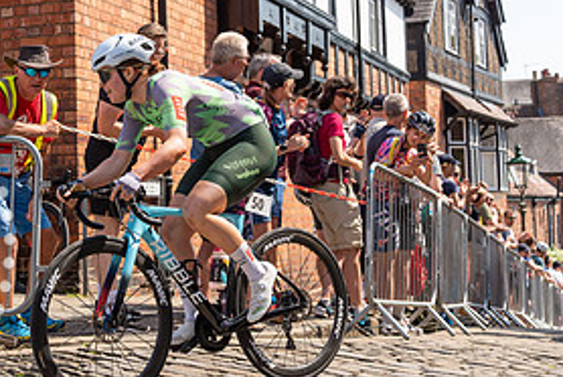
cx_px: 140
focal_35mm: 73
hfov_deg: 27.3
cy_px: 139
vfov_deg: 18.7
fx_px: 1143
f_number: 3.5
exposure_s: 1/2500
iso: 160
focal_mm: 35
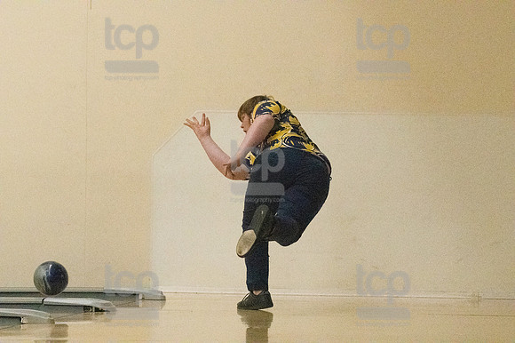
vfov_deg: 7.0
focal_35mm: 195
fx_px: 2788
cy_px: 172
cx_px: 258
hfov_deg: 10.6
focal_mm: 130
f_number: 4.5
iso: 10000
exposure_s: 1/1250
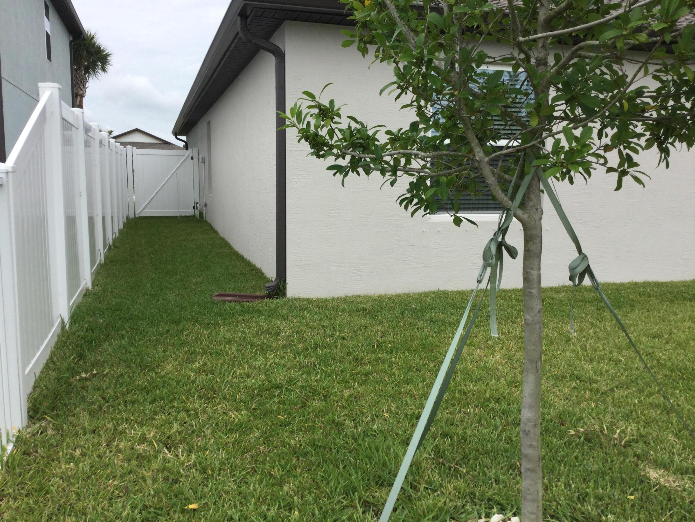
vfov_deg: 45.4
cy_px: 261
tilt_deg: -6.9
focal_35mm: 31
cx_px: 348
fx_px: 622
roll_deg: -1.7
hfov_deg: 58.4
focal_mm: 3.3
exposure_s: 1/926
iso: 25
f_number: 2.4
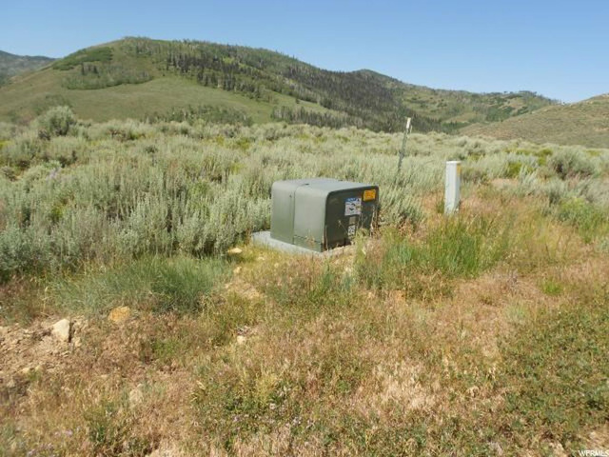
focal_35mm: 26
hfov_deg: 67.3
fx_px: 457
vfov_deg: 53.1
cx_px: 304
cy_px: 228
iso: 80
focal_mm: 4.6
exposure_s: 1/800
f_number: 3.2
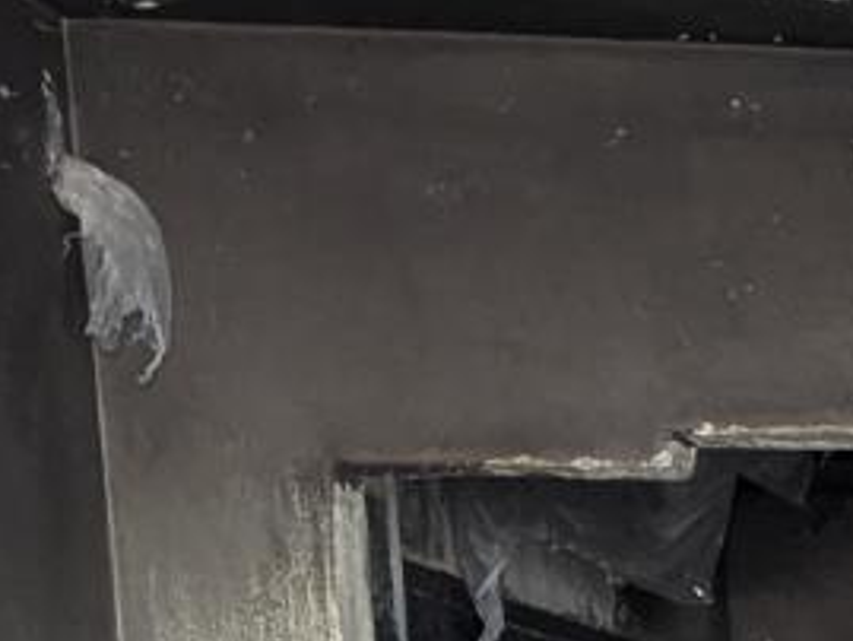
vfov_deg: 10.2
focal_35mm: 134
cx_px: 2163
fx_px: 3303
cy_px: 1274
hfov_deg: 11.6
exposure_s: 1/46.2
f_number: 1.85
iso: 512
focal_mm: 6.81
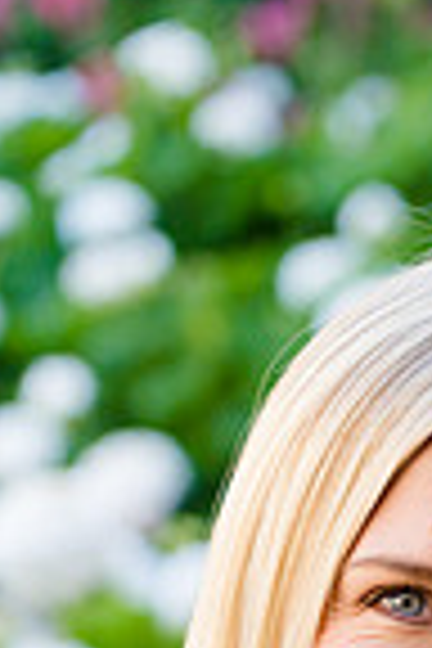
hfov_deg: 4.3
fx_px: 5796
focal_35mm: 322
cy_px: 945
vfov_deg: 6.3
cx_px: 598
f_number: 4
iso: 500
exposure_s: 1/200
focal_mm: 103
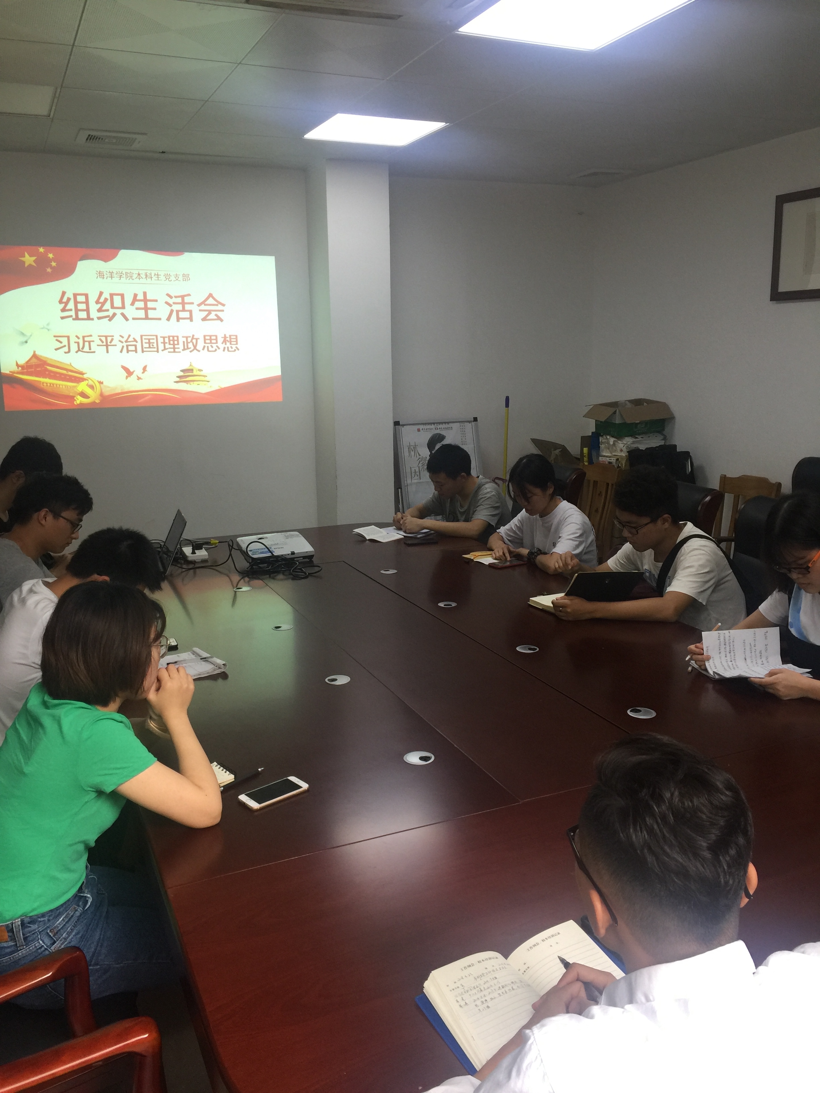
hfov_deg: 48.2
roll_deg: +0.7
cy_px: 546
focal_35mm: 29
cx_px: 410
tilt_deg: -11.4
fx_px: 916
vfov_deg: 61.7
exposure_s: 1/33
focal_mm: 4.15
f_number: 2.2
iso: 40
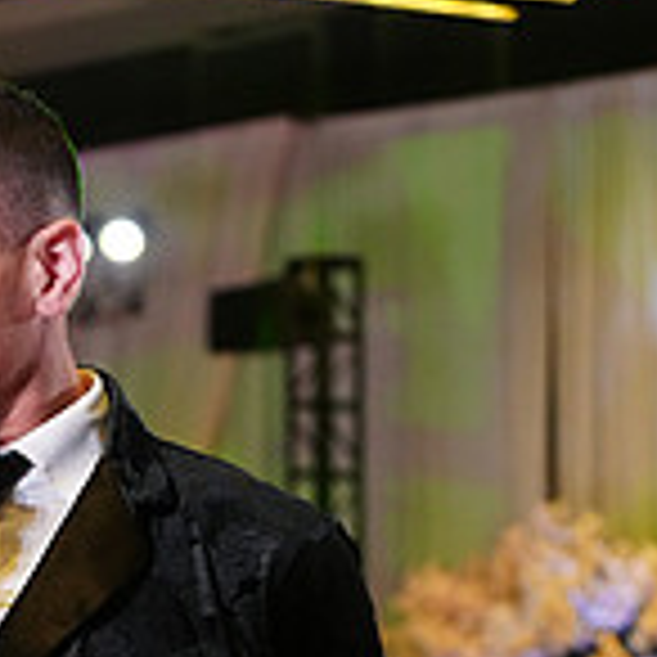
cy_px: 1170
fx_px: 5068
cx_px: -146
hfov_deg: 7.4
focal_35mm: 236
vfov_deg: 7.2
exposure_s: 1/400
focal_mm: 70
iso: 3200
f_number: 4
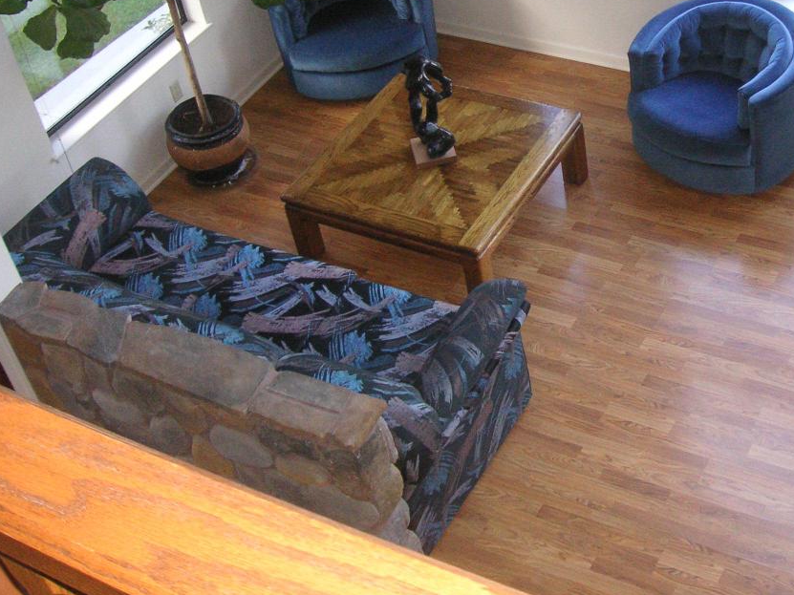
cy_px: 138
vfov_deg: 25.3
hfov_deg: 33.3
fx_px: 1307
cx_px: 575
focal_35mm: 57
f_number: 2.8
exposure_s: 1/45
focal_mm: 6.1
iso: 160
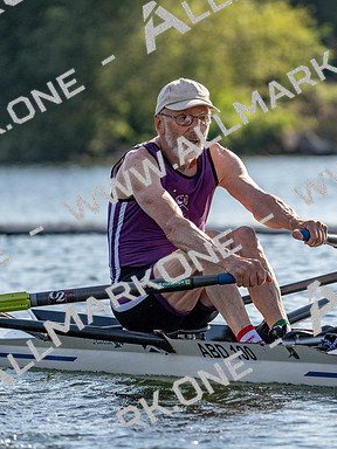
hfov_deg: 3.8
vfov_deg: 5.1
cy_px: 225
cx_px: 207
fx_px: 5049
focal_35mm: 389
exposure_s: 1/1600
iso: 250
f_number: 5.6
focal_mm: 268
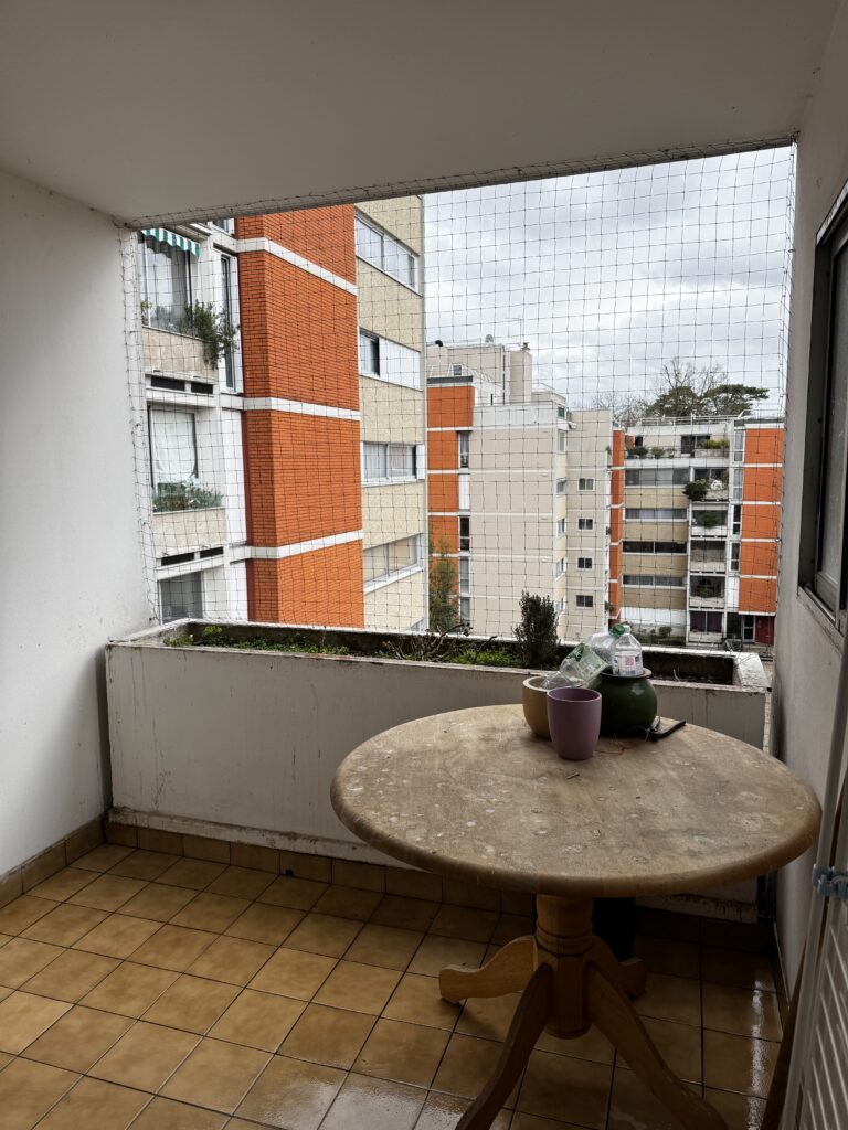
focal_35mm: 24
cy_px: 565
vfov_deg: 71.6
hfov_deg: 56.8
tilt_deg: -7.1
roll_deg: +0.8
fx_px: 784
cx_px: 424
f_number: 1.78
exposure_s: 1/558
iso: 80
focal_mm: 6.76
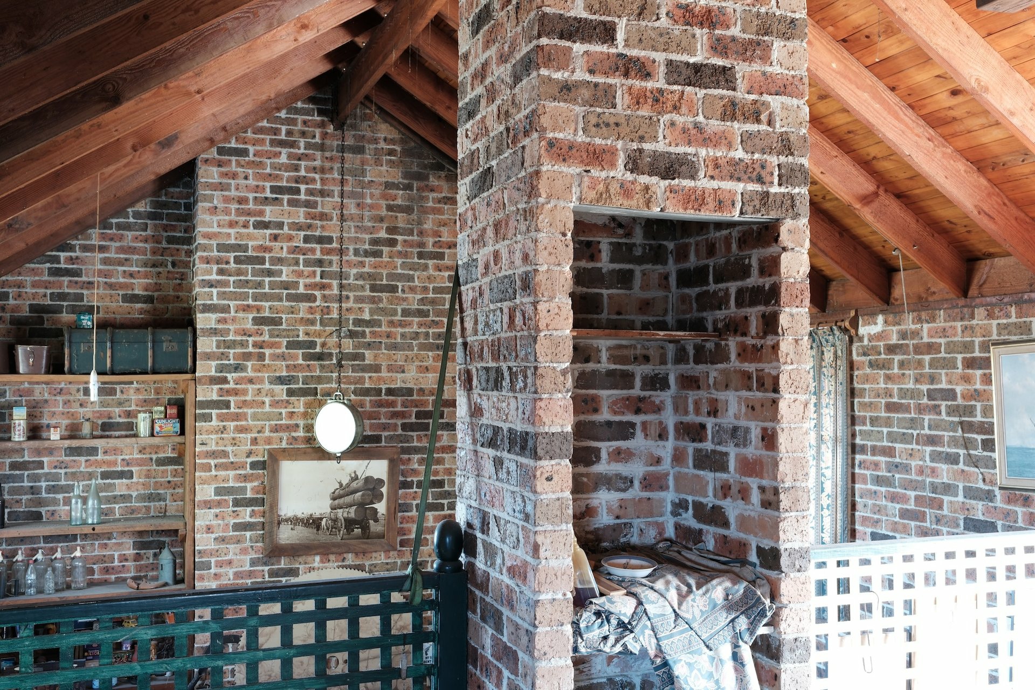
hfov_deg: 54.4
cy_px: 345
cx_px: 518
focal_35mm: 35
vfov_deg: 37.9
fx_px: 1006
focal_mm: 23
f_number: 8
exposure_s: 5.3
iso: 125
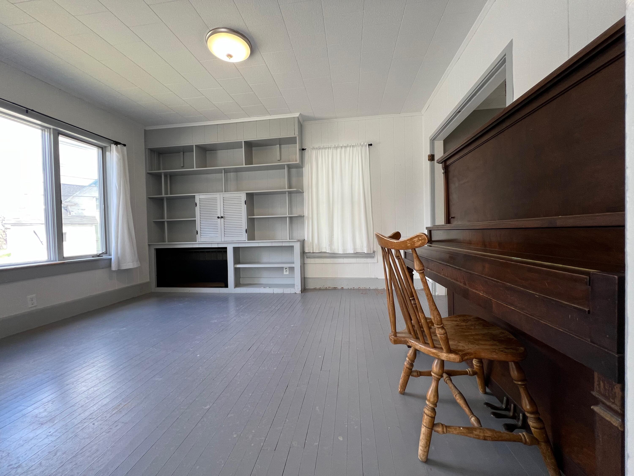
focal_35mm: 13
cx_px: 317
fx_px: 238
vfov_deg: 89.9
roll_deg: +2.0
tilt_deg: -1.4
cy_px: 238
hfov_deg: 106.2
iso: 80
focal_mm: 1.57
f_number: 1.8
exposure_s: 1/120
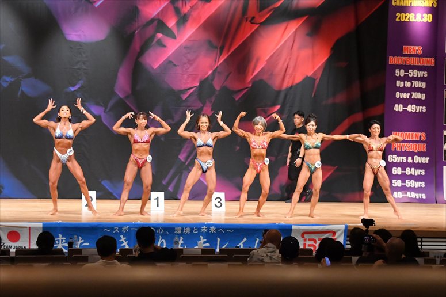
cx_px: 223
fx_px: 1337
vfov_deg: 12.7
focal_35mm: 108
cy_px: 148
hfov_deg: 18.9
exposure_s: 1/400
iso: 8000
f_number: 5.6
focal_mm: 72
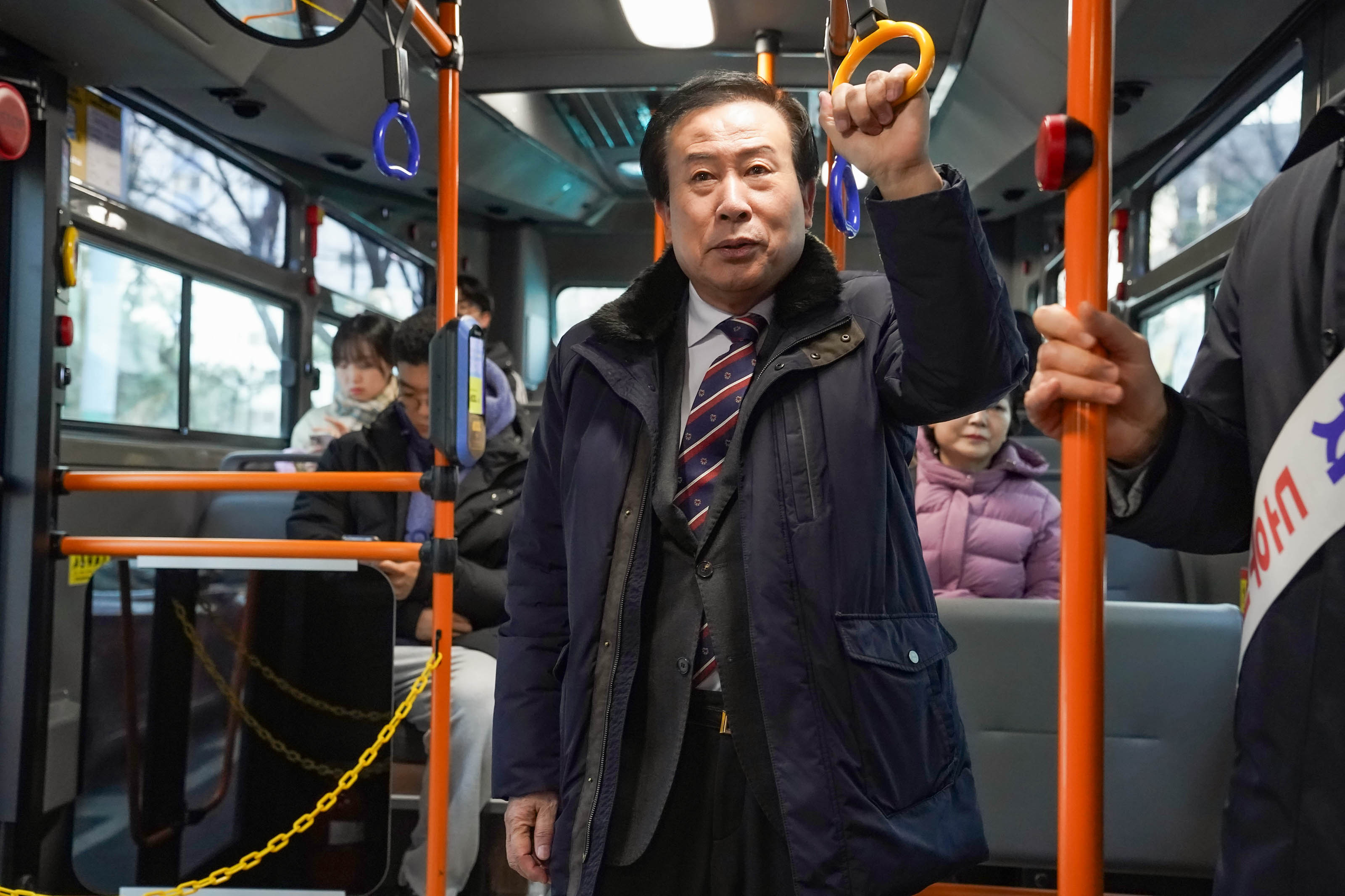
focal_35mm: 41
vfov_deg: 32.6
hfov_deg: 47.4
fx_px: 1532
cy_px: 448
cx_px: 672
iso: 4000
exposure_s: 1/160
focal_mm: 41
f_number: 4
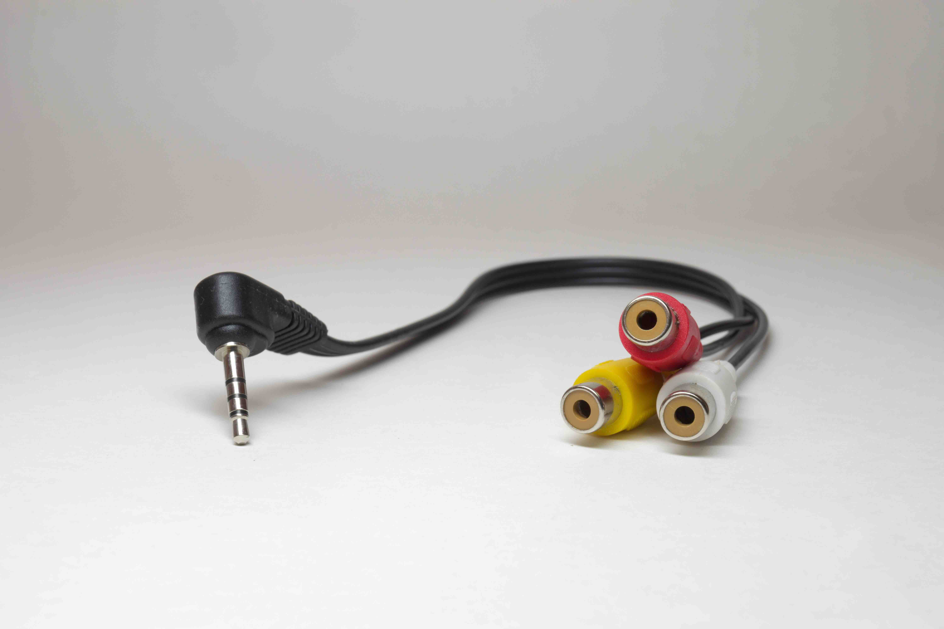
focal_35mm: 58
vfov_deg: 23.4
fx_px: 1521
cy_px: 314
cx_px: 472
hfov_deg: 34.5
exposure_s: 2
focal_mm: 39
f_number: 14
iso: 400
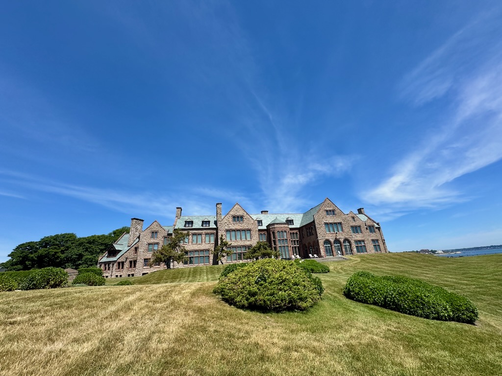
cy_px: 188
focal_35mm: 14
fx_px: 203
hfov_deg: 102.1
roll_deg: +4.5
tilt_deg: +21.8
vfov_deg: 85.7
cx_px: 251
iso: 50
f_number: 2.2
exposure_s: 1/2083
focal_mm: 2.22
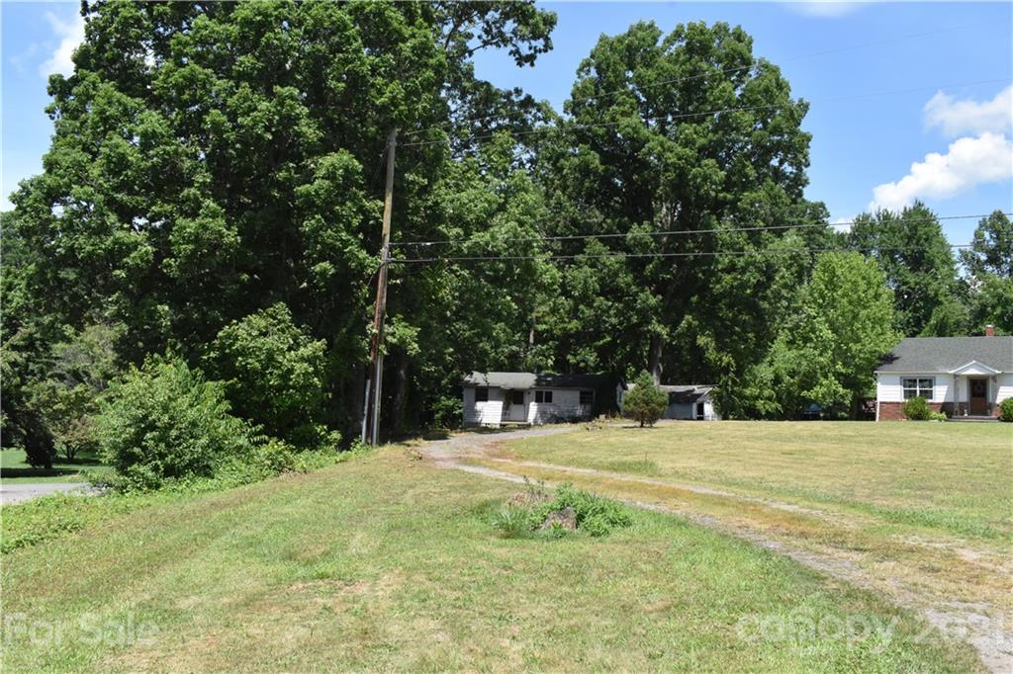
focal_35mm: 32
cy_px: 337
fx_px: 886
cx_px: 506
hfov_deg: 59.5
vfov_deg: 41.7
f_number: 16
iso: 1600
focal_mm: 21
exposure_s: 1/1000
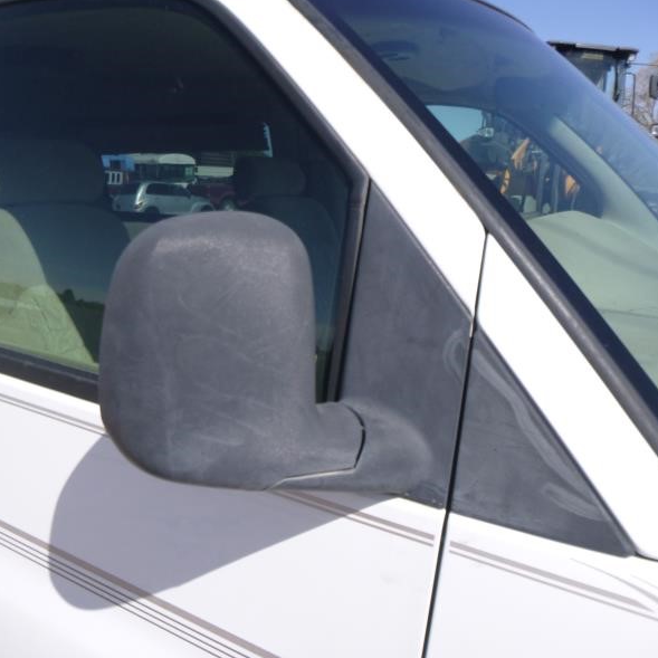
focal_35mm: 30
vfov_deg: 54.0
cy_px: 332
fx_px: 645
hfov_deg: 53.1
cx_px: 228
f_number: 3.9
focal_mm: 4.5
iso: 100
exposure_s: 1/500
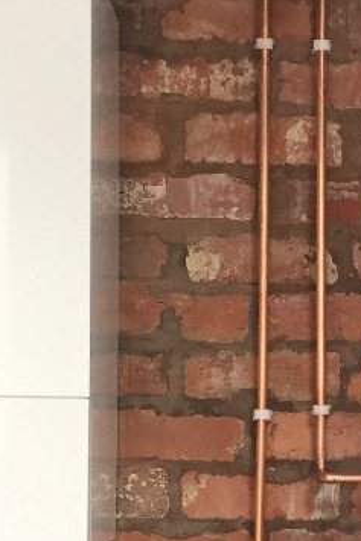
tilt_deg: +0.2
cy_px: 425
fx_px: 1533
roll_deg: +0.0
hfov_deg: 13.3
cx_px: 361
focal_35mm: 102
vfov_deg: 19.8
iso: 32
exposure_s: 1/33
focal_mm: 4.15
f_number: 2.2
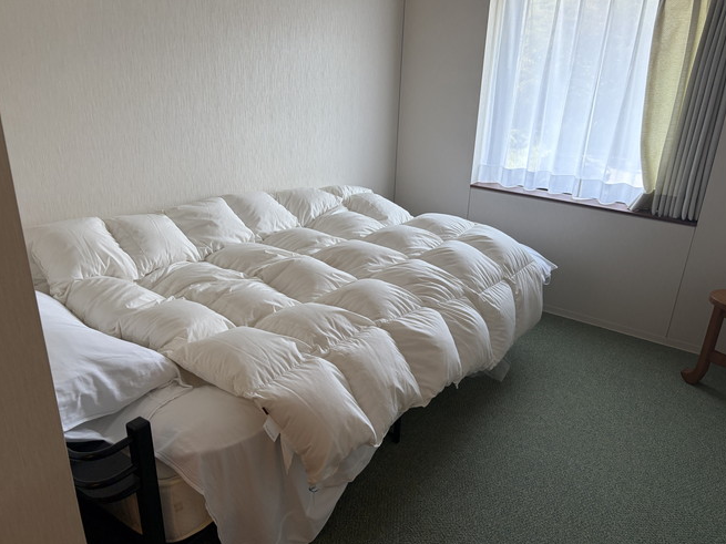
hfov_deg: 65.3
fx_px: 566
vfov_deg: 51.3
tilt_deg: -20.9
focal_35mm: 27
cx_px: 374
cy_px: 273
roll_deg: -1.4
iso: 100
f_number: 1.6
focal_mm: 5.96
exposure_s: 1/147
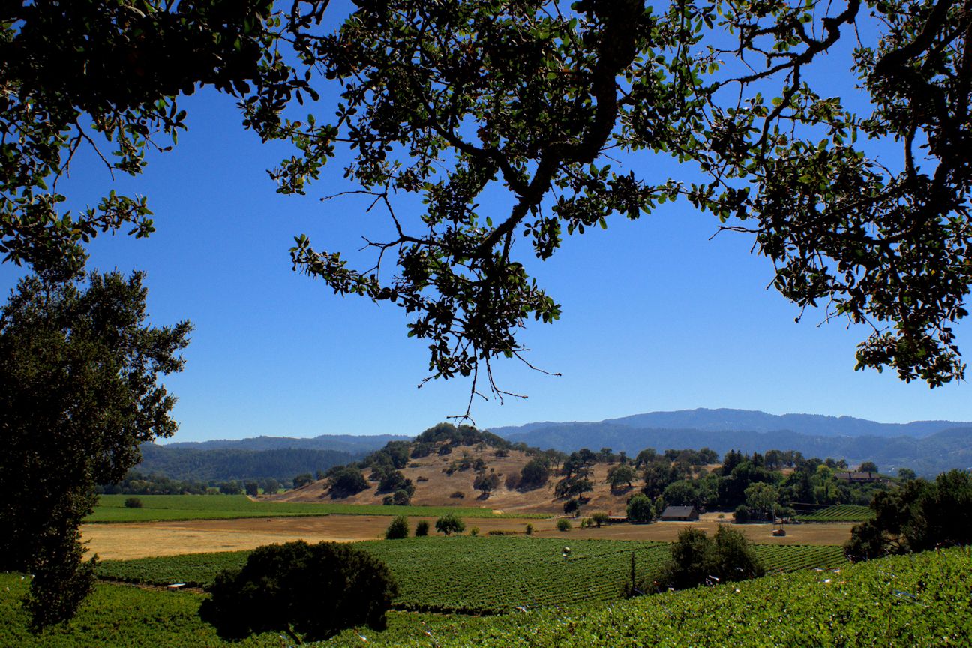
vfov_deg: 40.0
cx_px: 486
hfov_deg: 57.2
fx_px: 891
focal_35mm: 33
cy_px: 324
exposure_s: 1/250
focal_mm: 22
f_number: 10
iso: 200
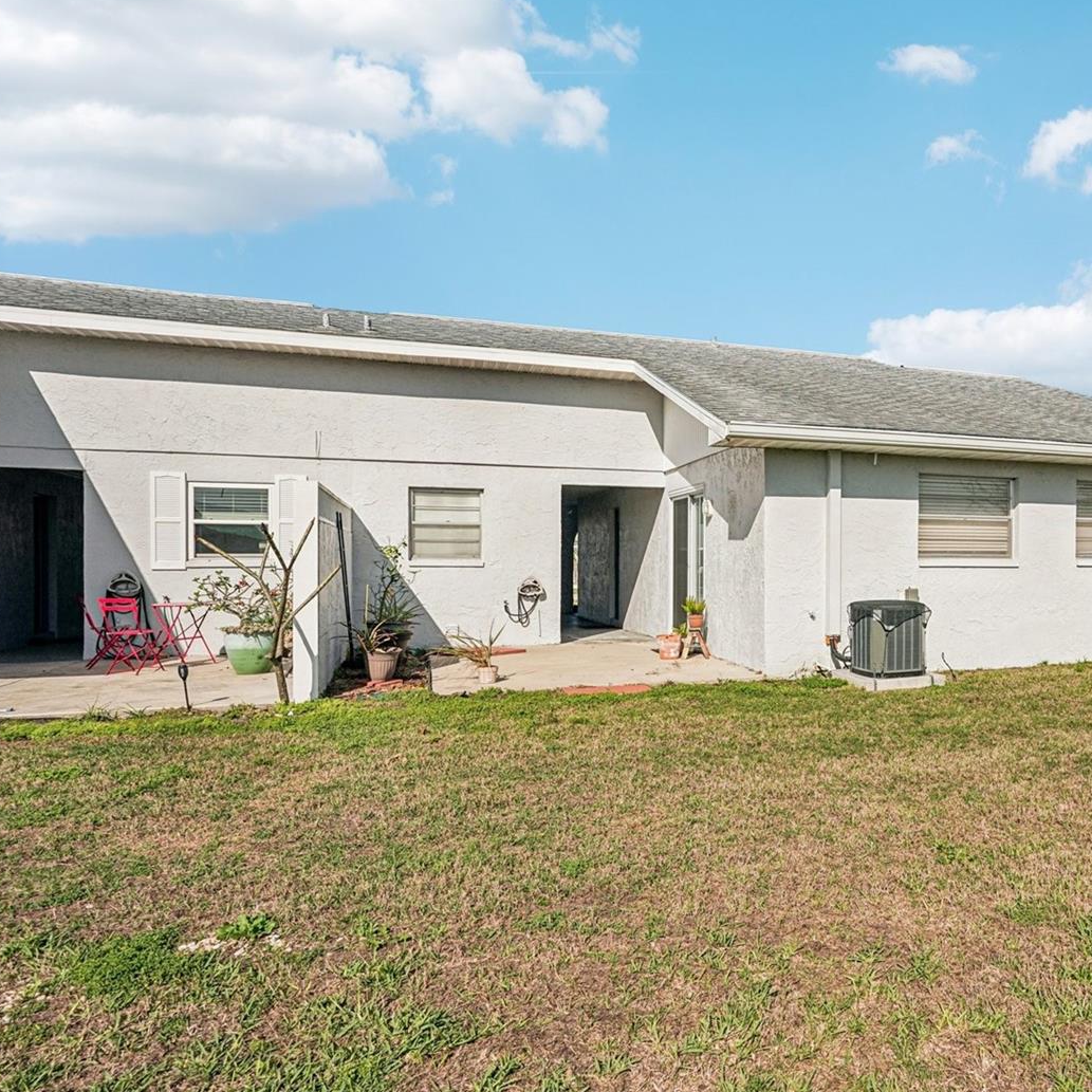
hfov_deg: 58.5
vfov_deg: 61.6
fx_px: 916
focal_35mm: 26
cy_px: 539
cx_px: 813
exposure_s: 1/3200
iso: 400
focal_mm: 19.5
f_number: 8
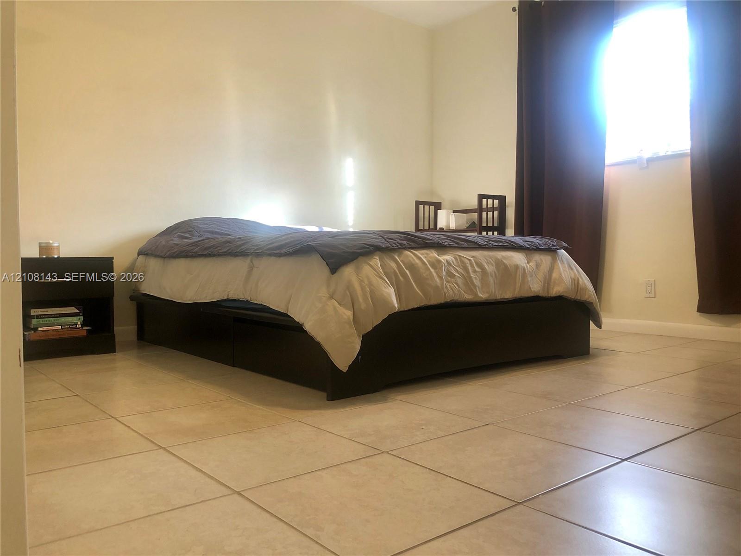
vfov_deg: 49.7
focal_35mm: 28
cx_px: 370
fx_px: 599
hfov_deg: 63.4
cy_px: 278
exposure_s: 1/24
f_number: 1.8
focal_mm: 4
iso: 32
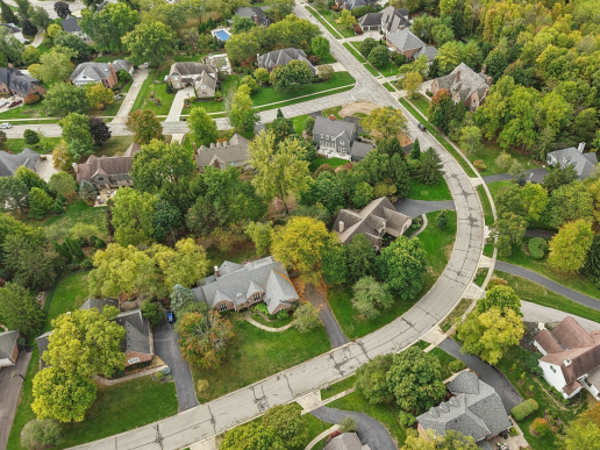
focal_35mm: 31
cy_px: 231
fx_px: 537
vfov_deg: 45.4
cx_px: 376
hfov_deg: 57.6
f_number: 1.8
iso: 100
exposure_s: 1/730
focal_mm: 8.7
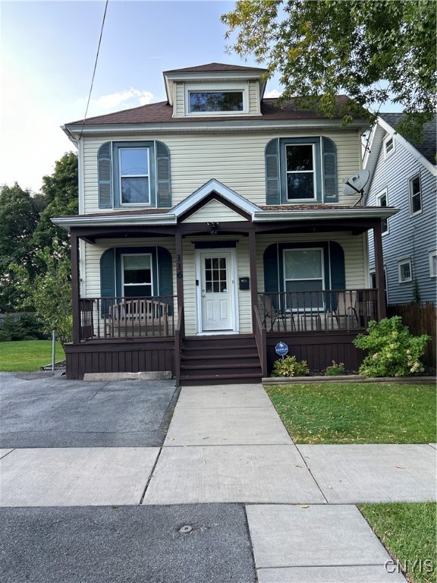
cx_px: 218
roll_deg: +2.0
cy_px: 292
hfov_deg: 53.1
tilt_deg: +2.0
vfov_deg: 67.3
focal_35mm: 26
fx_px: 438
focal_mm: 5.7
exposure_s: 1/314
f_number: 1.5
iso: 50
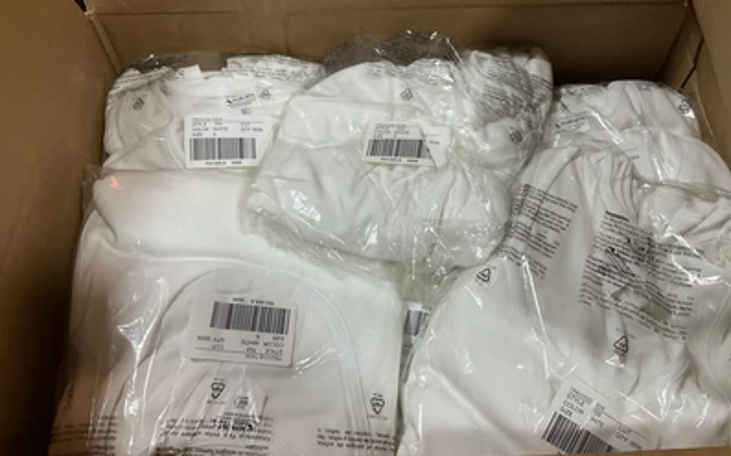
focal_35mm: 31
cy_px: 228
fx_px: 617
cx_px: 365
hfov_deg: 61.2
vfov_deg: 40.6
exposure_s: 1/60
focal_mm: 3
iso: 160
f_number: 1.8
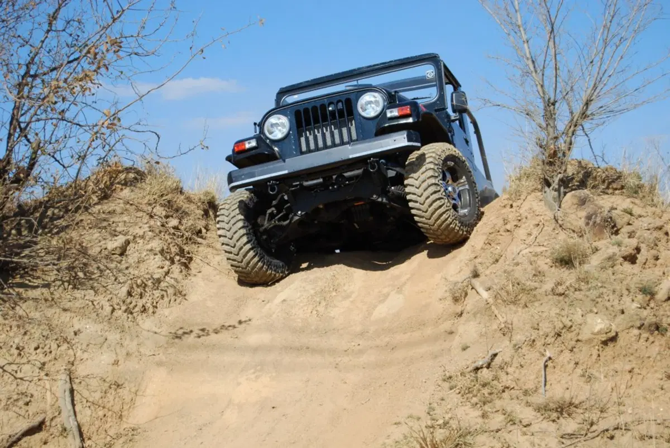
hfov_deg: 24.6
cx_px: 335
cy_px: 224
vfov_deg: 16.6
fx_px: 1537
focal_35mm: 82
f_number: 5.6
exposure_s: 1/800
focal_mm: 55
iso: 200
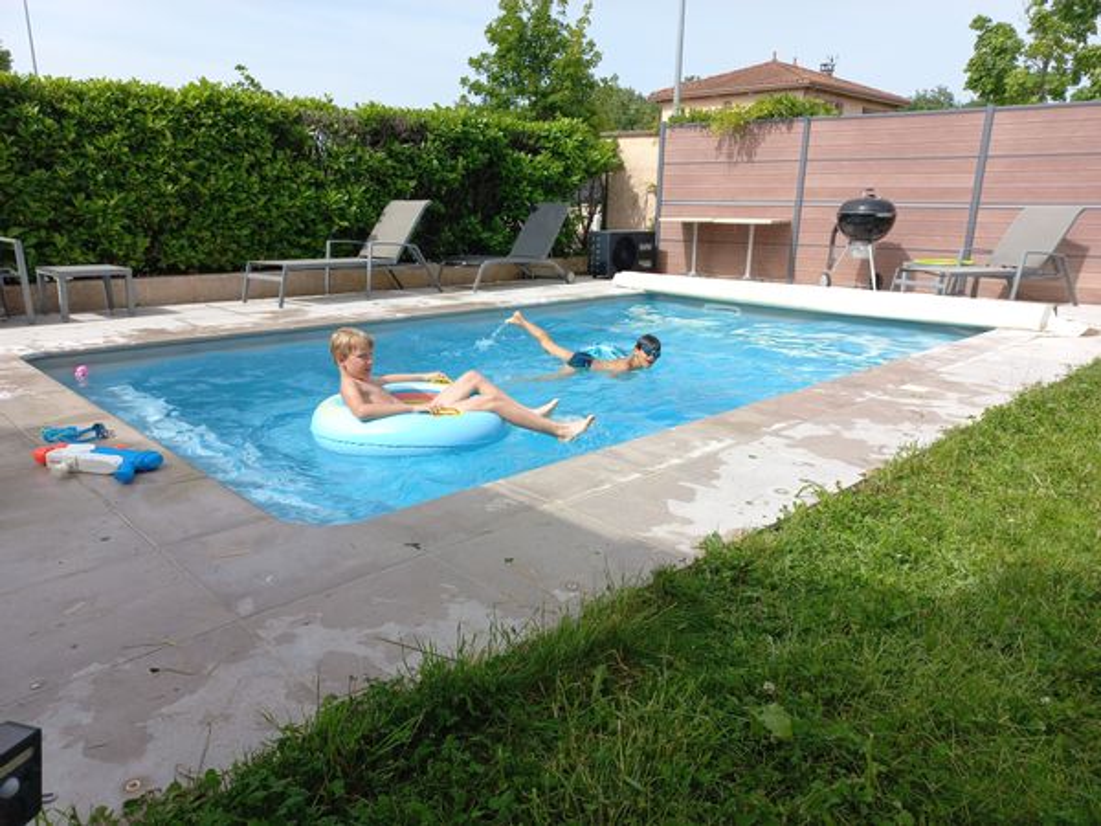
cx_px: 550
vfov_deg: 54.9
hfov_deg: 69.4
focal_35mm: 25
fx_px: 795
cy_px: 413
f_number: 1.8
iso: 25
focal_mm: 4.6
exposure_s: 1/463
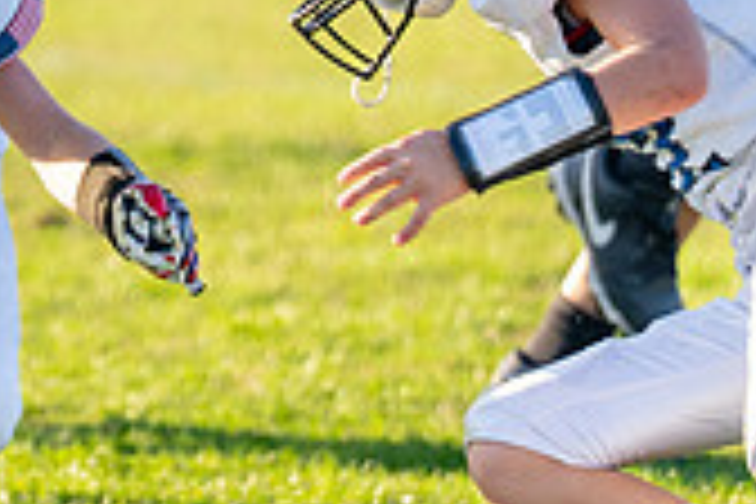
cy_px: -119
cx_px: -165
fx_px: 19004
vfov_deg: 1.5
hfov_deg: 2.3
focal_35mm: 905
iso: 200
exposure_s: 1/1600
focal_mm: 197
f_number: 2.8
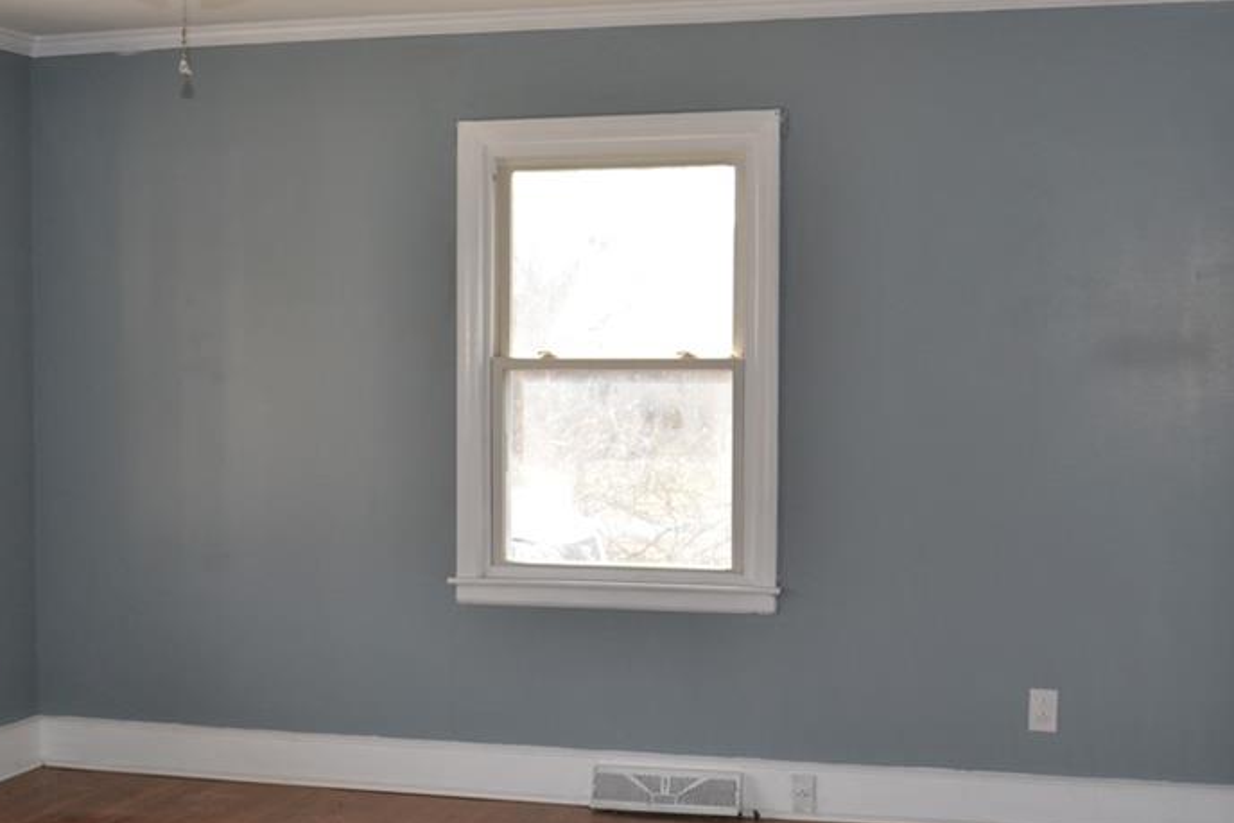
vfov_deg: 23.4
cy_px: 437
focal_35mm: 58
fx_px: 1988
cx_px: 545
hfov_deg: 34.4
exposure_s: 1/125
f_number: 4.2
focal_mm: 26
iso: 360
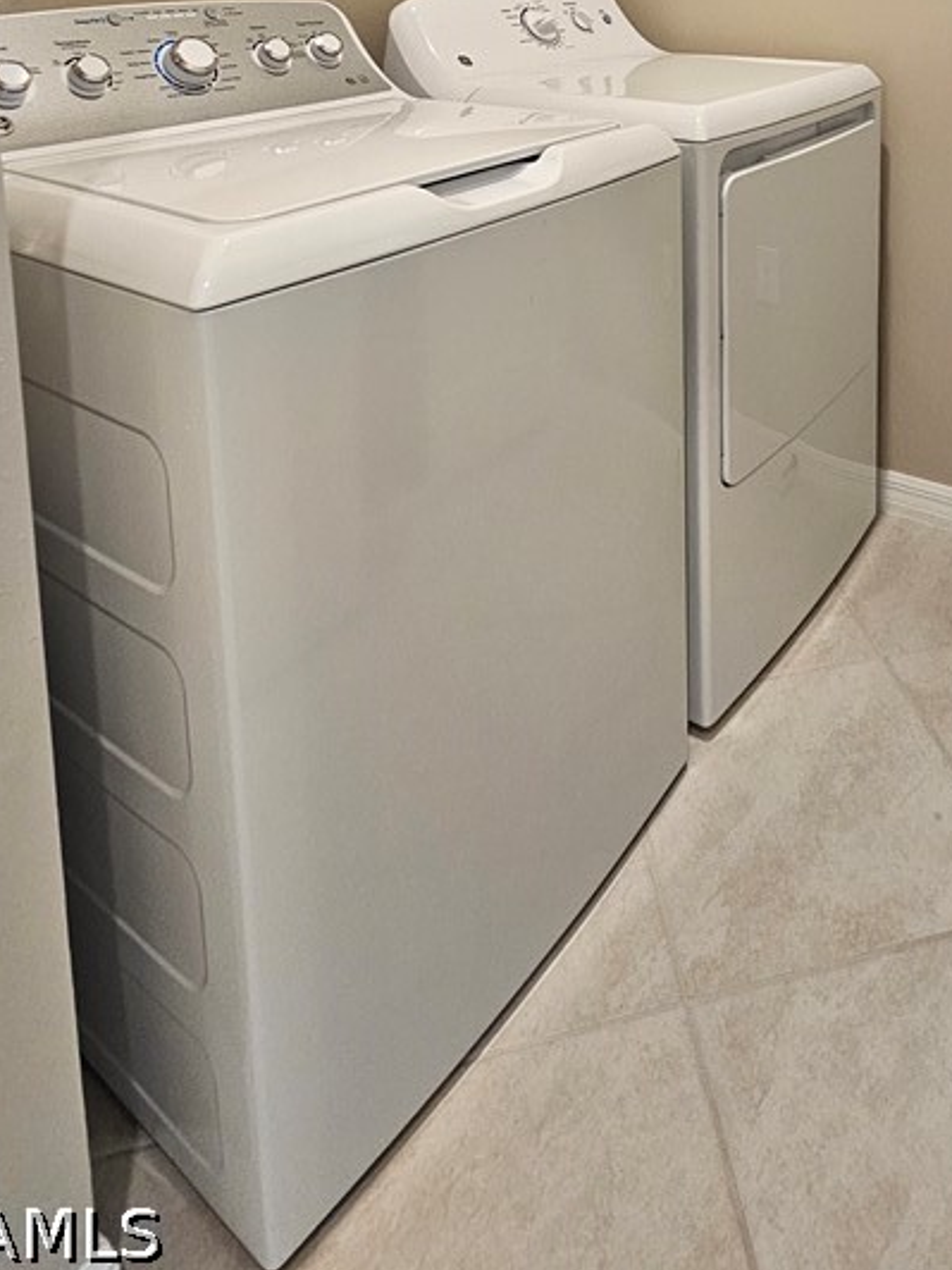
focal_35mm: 25
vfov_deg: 56.8
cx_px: 680
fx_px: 917
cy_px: 67
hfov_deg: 53.1
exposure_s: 1/60
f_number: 2.2
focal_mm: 2.2
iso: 250
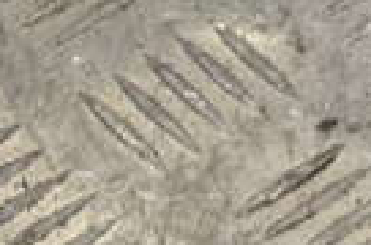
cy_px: 539
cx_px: 660
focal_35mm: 365
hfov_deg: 5.6
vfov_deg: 3.7
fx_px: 3755
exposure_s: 1/80
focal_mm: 55
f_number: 5.6
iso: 400
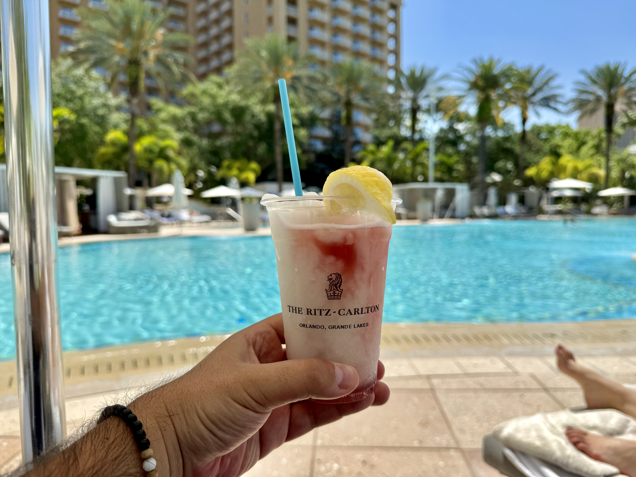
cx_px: 318
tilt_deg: -6.6
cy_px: 238
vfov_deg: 56.8
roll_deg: +0.6
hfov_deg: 71.6
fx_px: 441
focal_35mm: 24
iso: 80
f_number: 1.78
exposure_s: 1/7092
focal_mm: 6.76
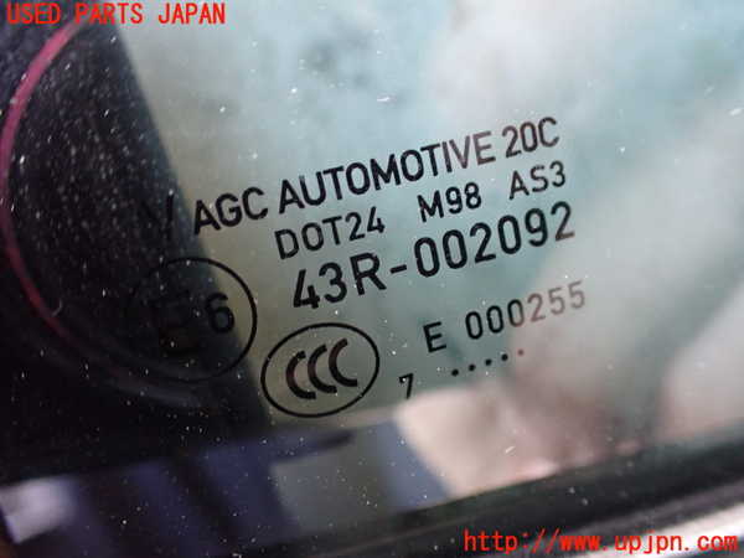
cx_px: 372
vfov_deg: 46.8
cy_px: 279
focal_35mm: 30
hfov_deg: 60.0
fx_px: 645
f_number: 2.3
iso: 800
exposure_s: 1/40
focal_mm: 5.4
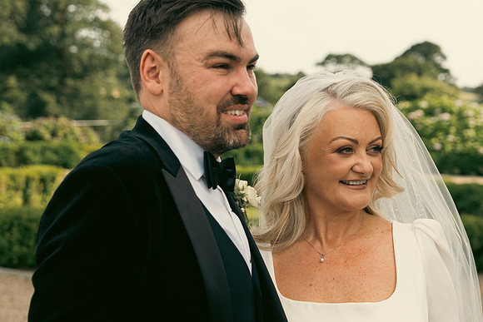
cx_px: 242
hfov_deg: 28.8
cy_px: 161
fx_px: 939
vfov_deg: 19.5
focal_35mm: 70
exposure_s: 1/640
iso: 125
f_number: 3.5
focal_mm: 47
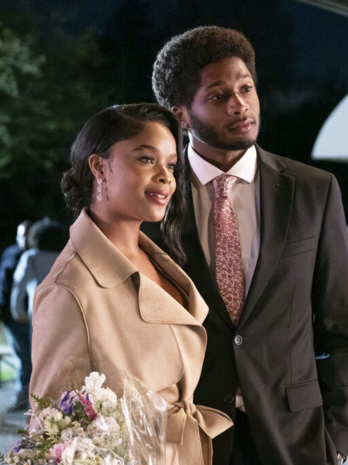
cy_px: 234
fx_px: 1462
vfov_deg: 18.1
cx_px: 223
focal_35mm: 109
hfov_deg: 13.6
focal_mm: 50
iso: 10000
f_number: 3.2
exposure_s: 1/125
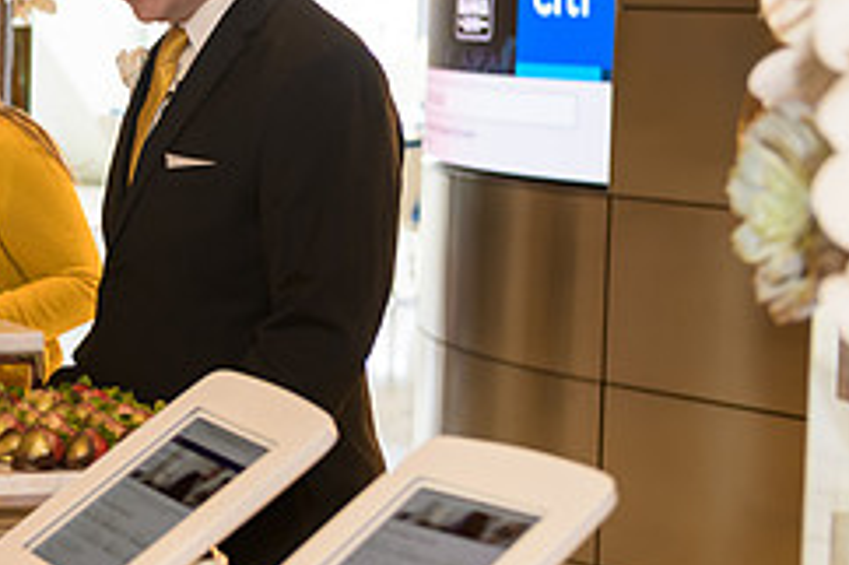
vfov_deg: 11.4
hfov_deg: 16.5
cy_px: 163
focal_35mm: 120
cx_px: -119
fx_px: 2828
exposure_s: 1/125
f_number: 3.2
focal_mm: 50
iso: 400
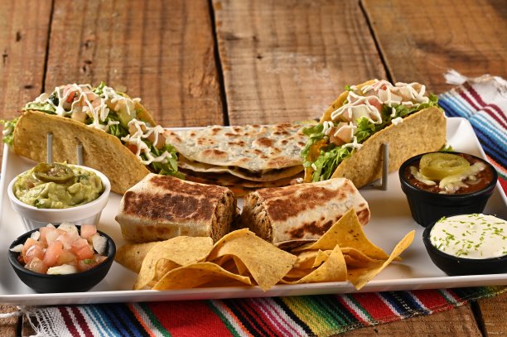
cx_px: 254
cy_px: 168
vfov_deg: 13.0
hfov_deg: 19.5
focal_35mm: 105
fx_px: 1478
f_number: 16
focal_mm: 105
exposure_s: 1/125
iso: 200
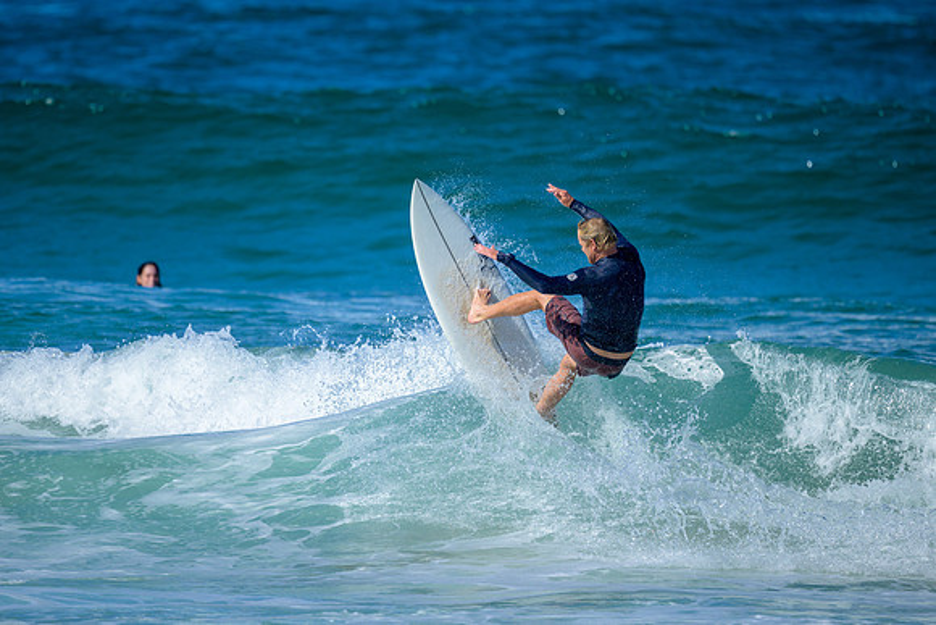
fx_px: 20804
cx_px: 468
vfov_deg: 1.7
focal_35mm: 800
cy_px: 312
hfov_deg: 2.6
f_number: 6.3
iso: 320
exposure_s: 1/2500
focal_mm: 800
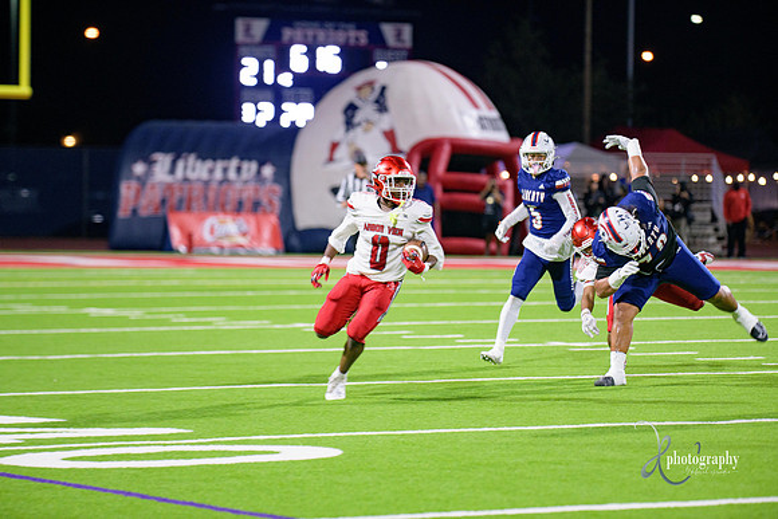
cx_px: 389
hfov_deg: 10.5
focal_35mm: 195
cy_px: 260
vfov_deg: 7.0
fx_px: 4215
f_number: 2.8
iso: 2000
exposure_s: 1/250
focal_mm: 195
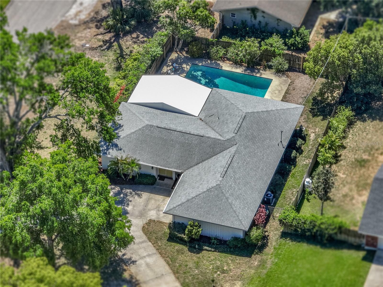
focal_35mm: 161
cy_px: 144
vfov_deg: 9.2
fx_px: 1781
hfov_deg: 12.3
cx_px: 192
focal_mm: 29.85
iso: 110
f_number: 4.4
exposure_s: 1/240
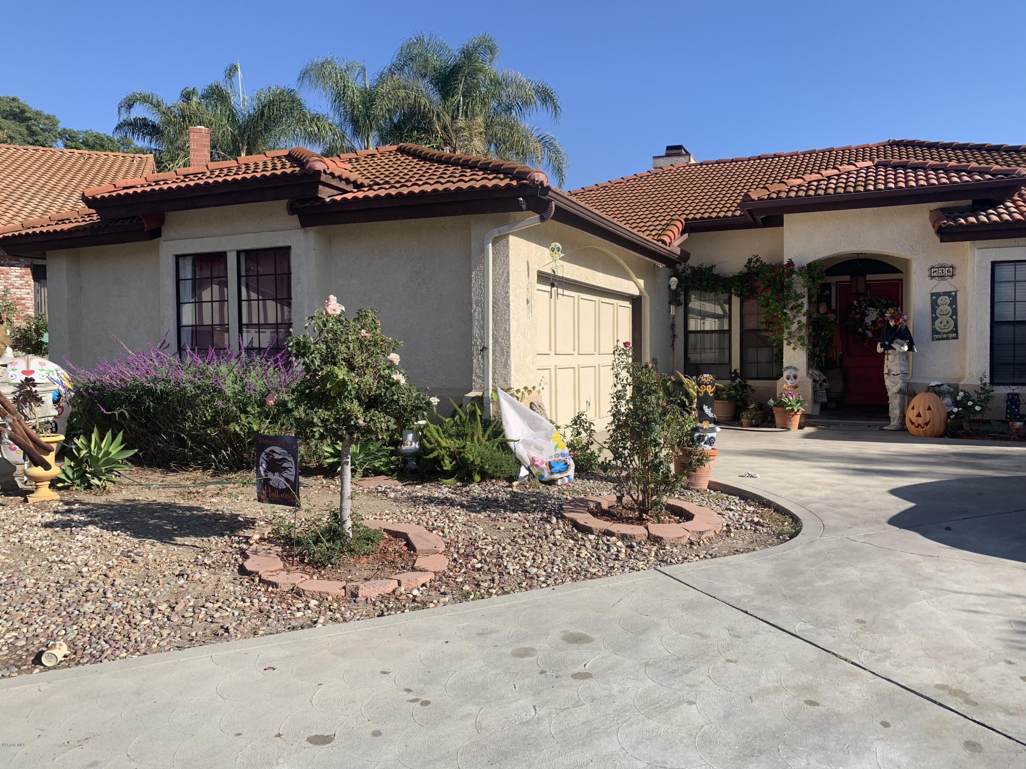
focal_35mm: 26
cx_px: 513
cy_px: 384
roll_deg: -0.3
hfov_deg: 67.3
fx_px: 771
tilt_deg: -1.3
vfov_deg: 53.1
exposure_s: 1/1718
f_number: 1.8
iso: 25
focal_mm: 4.25
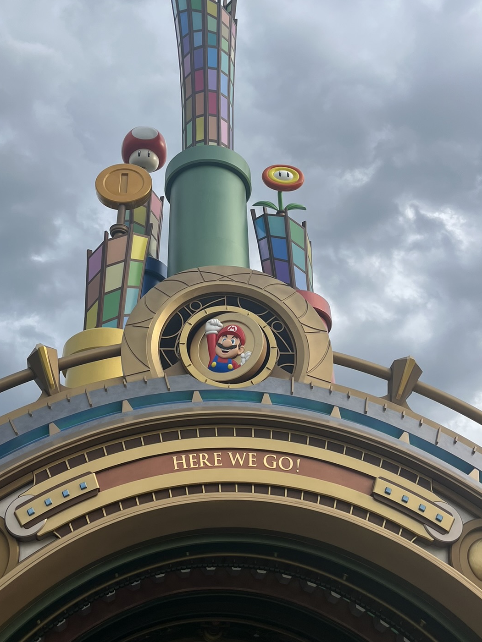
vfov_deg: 48.4
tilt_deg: +41.2
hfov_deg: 37.7
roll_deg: +2.9
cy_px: 232
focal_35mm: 38
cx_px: 208
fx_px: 705
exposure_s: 1/1832
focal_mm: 5.1
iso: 50
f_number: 1.6
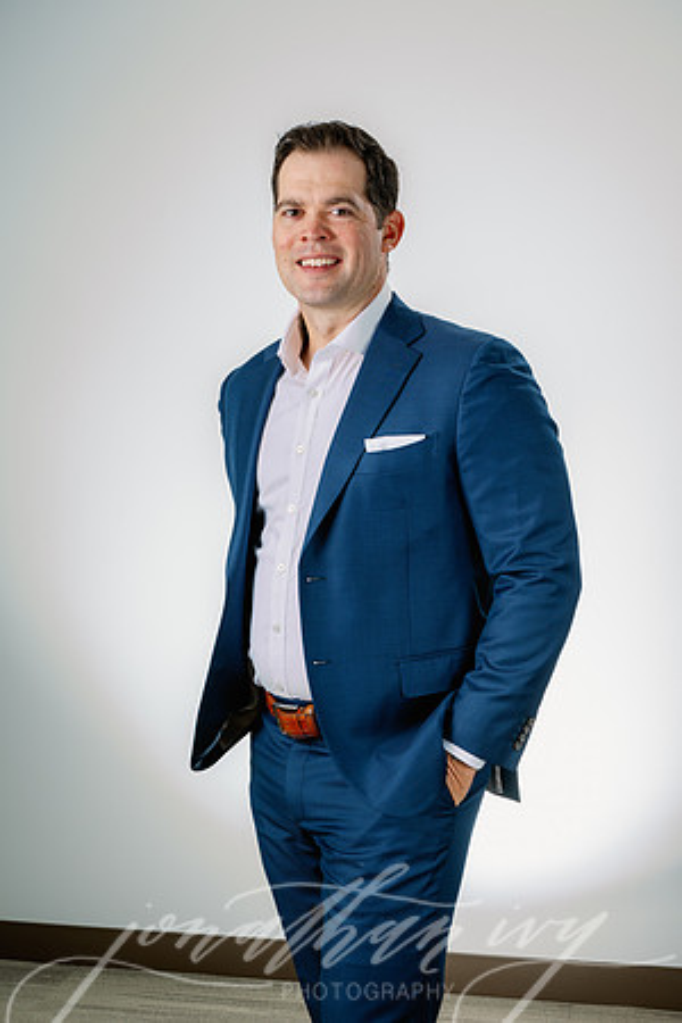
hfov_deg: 22.6
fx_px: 1705
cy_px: 512
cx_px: 341
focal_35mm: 60
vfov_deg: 33.4
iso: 125
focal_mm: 60
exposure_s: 1/160
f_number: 8
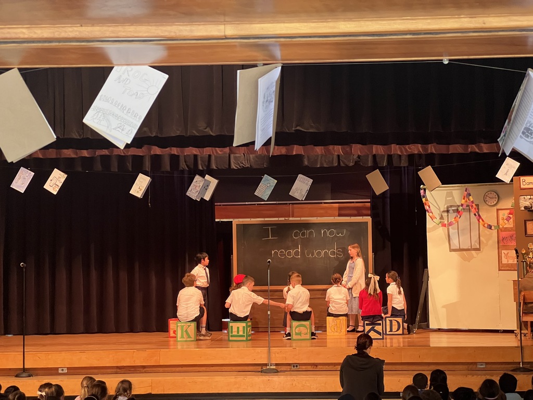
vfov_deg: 19.1
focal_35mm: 77
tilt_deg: +5.1
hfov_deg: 25.3
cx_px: 266
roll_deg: +0.9
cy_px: 200
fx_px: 1186
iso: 640
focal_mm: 9
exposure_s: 1/60
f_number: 2.8
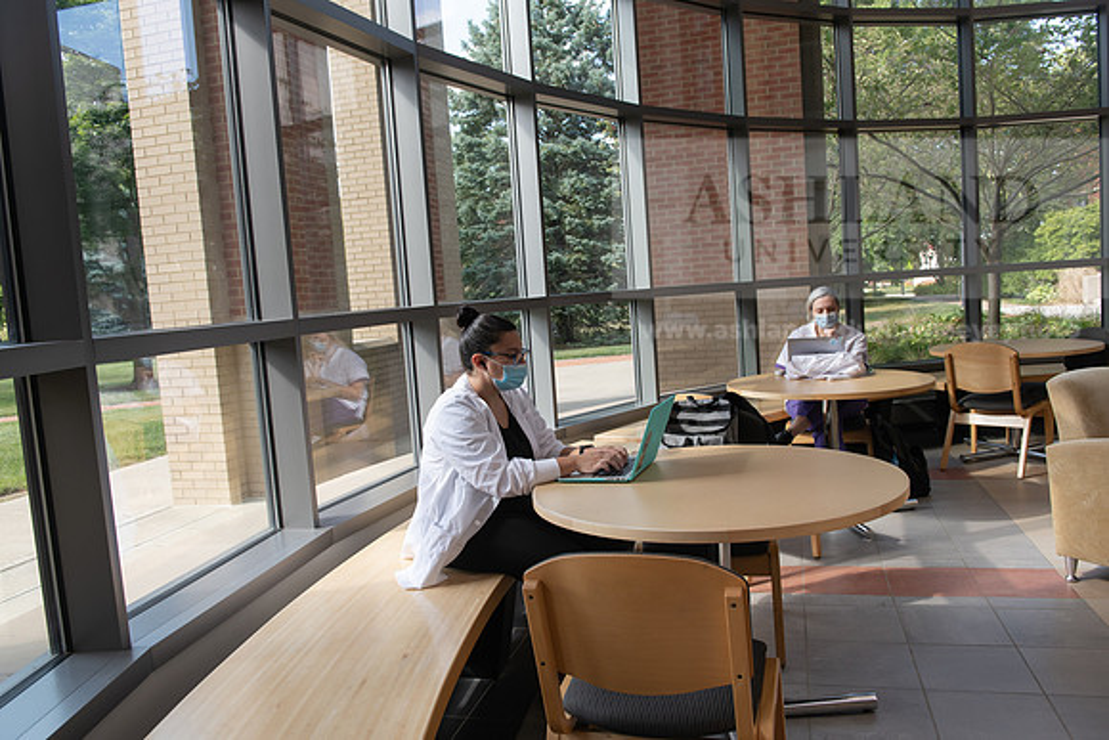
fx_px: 863
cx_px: 554
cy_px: 370
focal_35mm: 28
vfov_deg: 46.4
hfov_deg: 65.5
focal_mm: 28
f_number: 5.6
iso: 400
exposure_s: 1/200
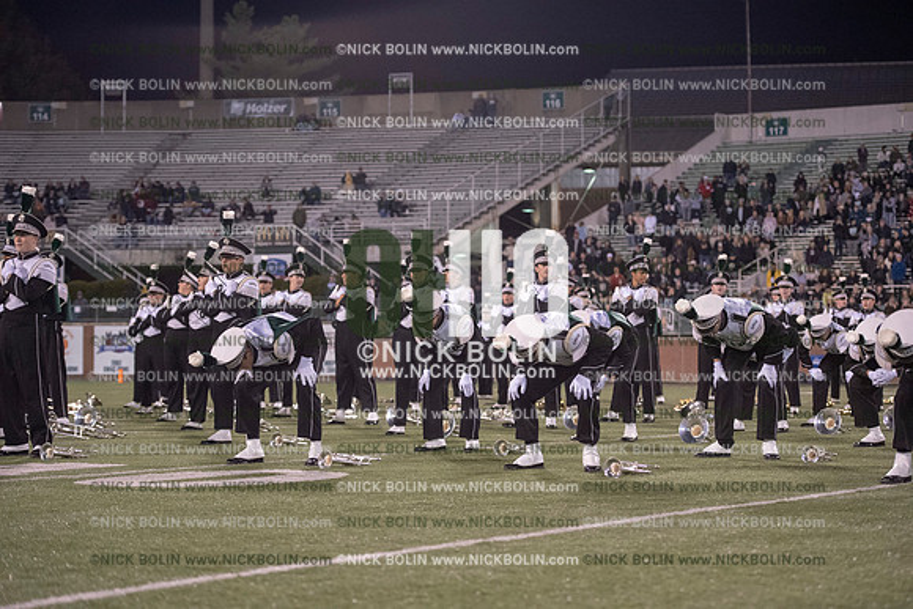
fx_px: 2156
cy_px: 304
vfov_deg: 16.1
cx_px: 456
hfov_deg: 23.9
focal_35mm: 85
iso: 5000
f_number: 3.2
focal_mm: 85
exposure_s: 1/1250
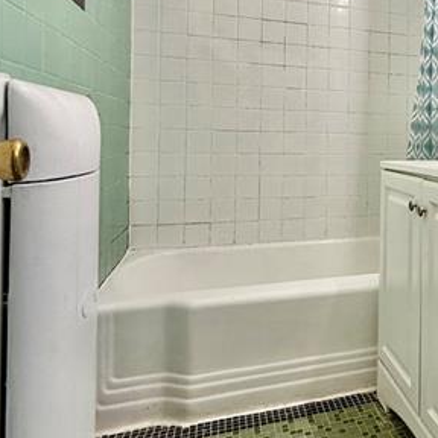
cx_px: 417
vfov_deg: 48.9
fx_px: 472
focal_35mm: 33
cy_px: 146
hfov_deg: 44.0
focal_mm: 2.22
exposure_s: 1/120
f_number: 2.2
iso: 200
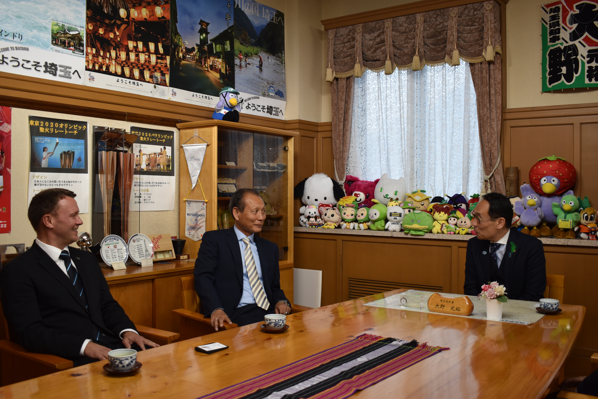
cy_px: 200
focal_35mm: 34
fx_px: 573
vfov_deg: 38.4
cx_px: 299
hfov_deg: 55.1
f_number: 4.5
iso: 400
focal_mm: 23
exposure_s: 1/80
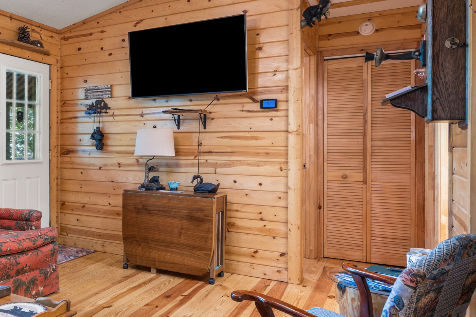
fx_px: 436
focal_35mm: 33
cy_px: 152
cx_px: 84
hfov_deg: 52.8
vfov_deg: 40.0
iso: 200
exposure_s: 6
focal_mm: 16
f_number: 8
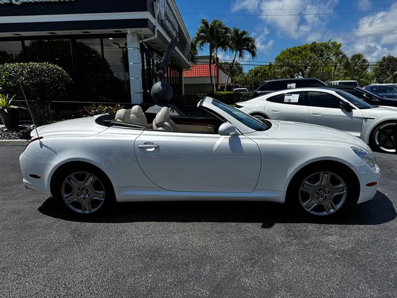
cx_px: 198
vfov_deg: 56.8
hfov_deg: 71.6
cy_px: 149
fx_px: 275
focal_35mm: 24
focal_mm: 6.76
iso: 80
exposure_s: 1/2710
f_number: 1.78
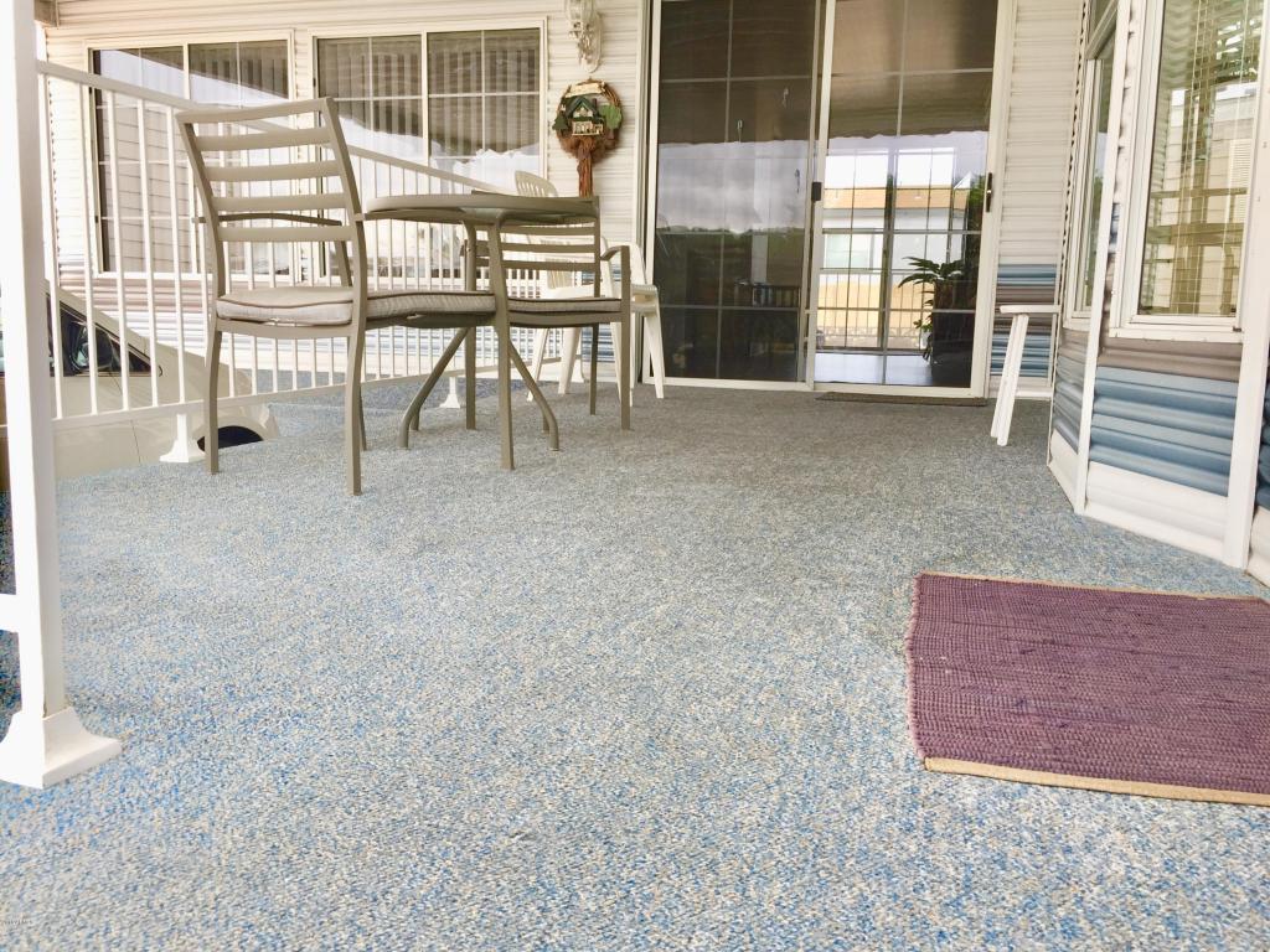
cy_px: 476
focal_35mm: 29
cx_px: 635
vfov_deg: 48.2
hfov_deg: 61.7
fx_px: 1064
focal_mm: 4.15
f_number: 2.2
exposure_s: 1/60
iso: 32
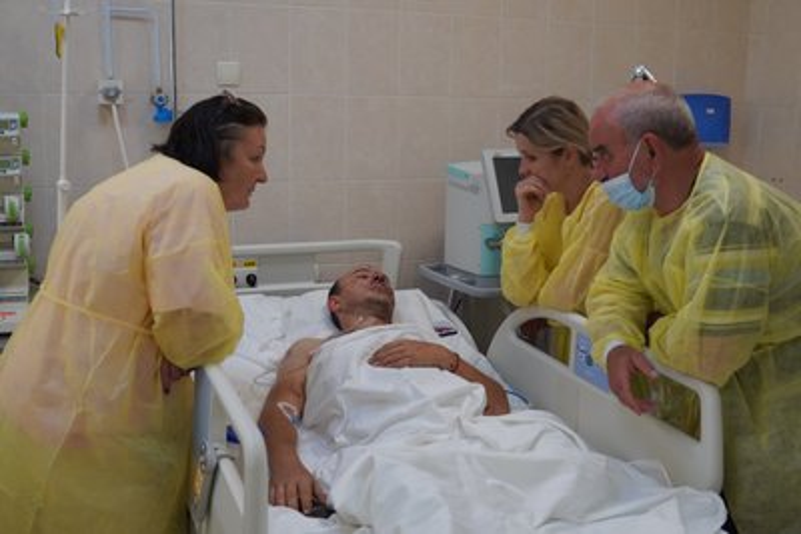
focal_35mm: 36
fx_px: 801
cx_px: 400
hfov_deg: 53.1
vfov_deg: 36.9
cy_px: 267
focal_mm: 24
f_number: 4
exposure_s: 1/160
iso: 640
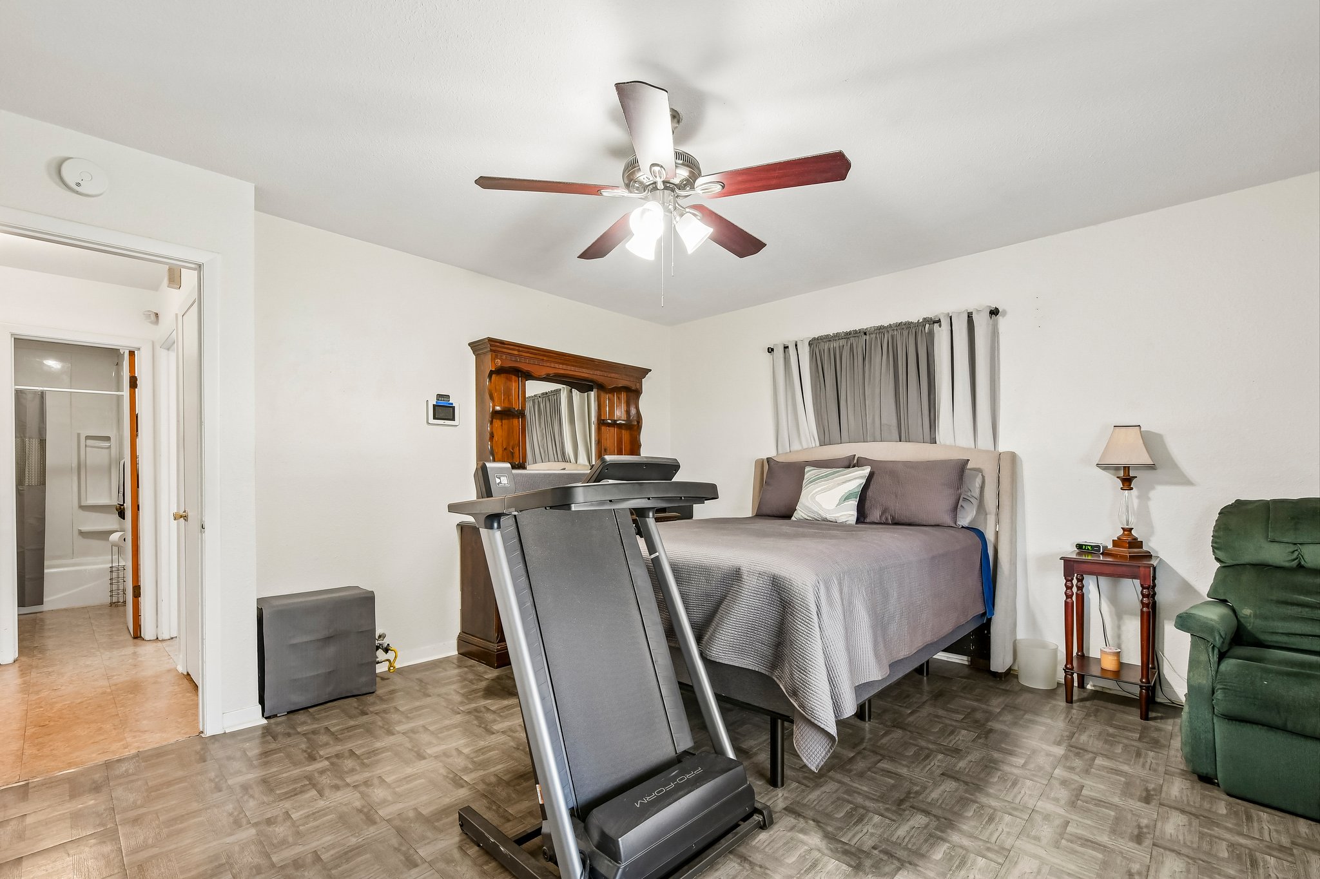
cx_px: 660
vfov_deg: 77.3
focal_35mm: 15
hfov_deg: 100.4
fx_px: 550
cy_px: 440
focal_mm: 10
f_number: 8
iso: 400
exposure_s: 1/6
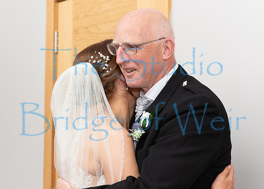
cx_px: 96
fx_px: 570
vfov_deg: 18.7
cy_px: 74
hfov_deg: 26.0
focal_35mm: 76
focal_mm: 44
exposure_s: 1/200
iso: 400
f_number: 3.5
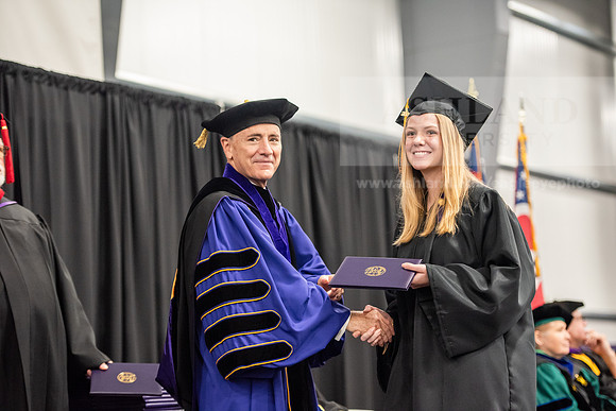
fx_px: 1677
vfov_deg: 14.0
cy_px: 206
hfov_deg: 20.8
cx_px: 308
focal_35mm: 98
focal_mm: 98
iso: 3200
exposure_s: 1/200
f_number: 3.2
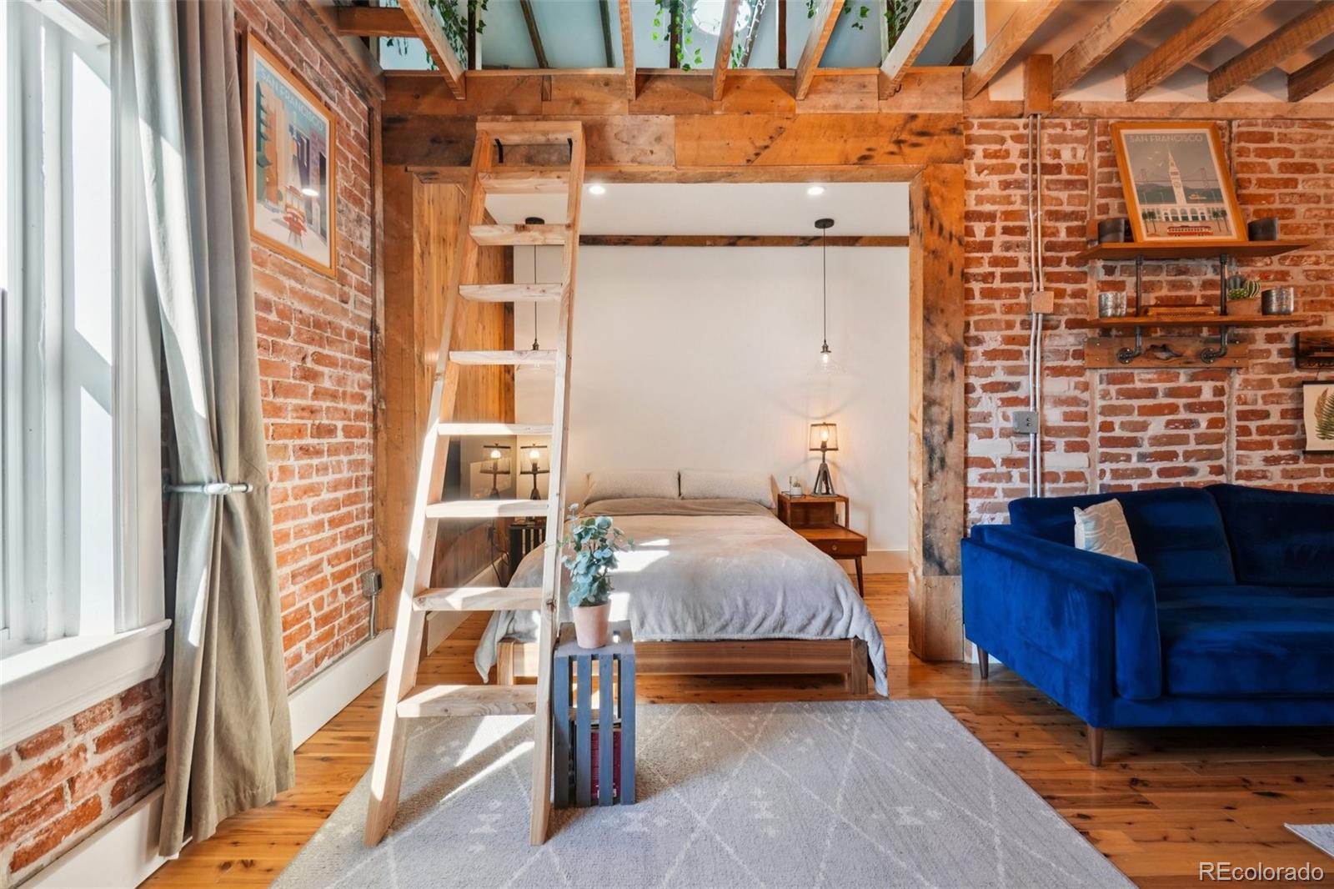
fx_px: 556
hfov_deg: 100.4
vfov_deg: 77.3
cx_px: 667
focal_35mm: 15
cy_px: 444
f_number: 8
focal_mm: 10
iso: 400
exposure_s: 1/25
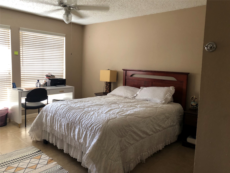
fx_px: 186
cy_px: 86
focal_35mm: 28
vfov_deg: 49.7
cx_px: 115
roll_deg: -2.0
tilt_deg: -4.8
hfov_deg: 63.4
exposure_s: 1/15
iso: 50
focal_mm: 4
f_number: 1.8
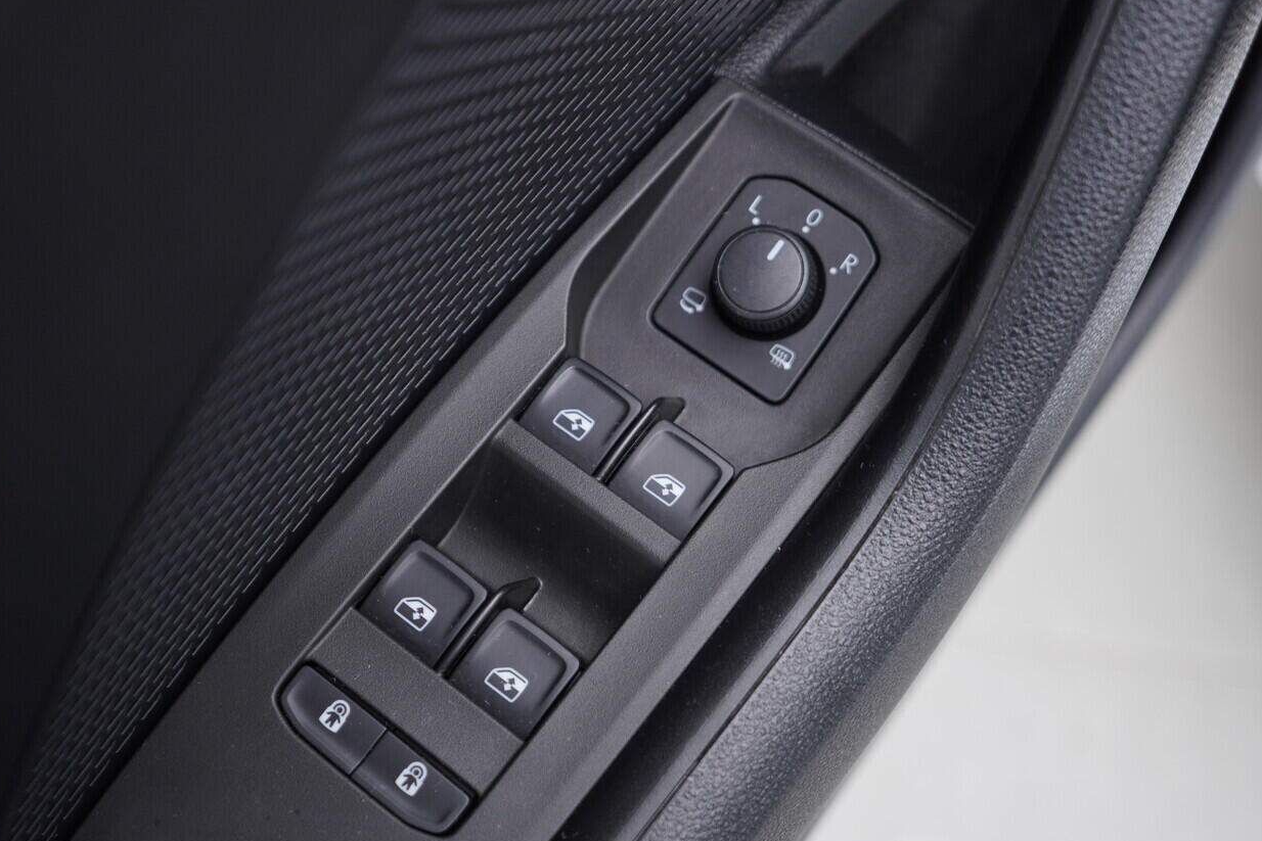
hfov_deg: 46.4
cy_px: 464
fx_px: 1472
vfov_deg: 31.9
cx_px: 606
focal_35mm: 42
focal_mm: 24
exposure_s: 1/40
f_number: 2.8
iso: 200
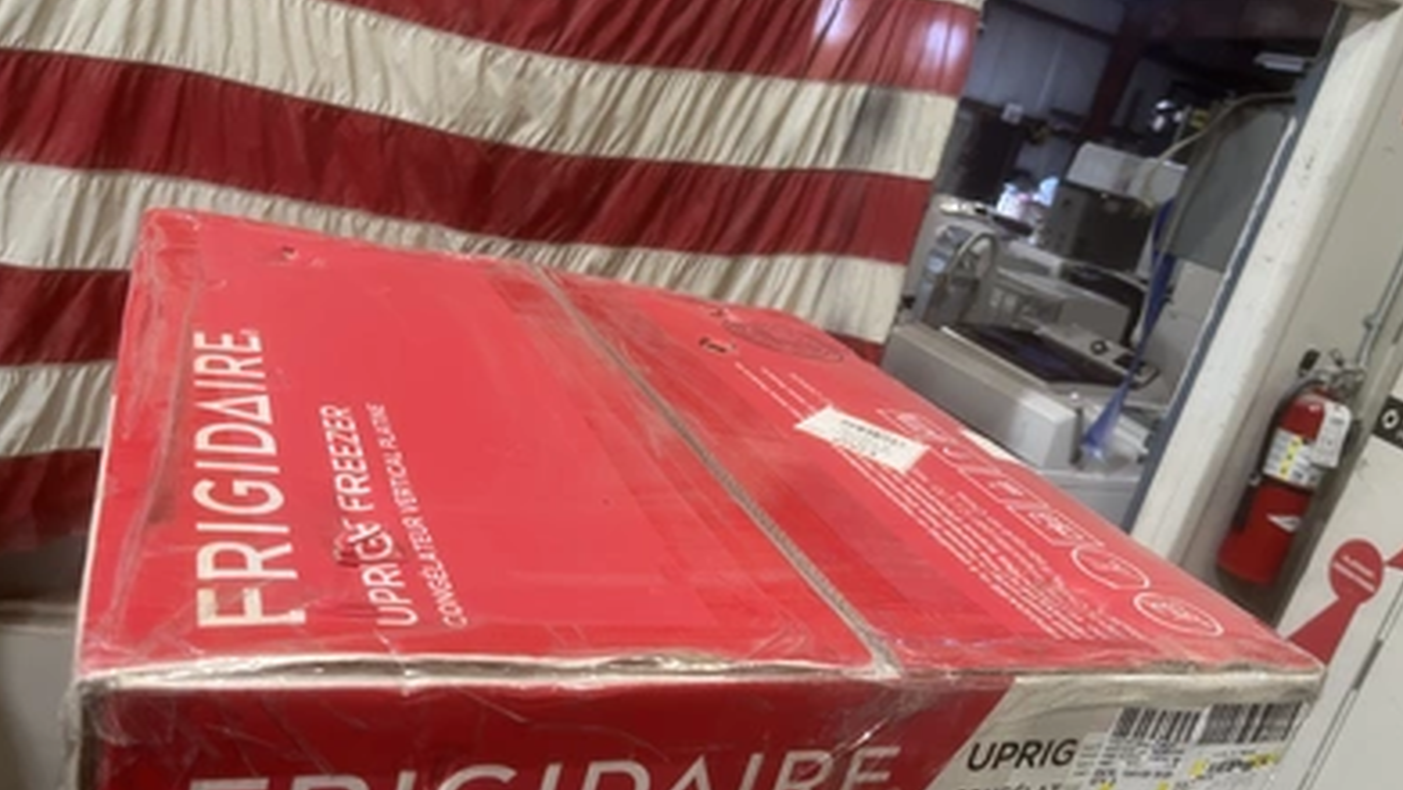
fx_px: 1079
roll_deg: -15.7
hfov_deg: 66.1
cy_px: 388
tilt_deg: -18.1
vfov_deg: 40.2
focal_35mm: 29
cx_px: 693
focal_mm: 5.1
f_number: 1.6
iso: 100
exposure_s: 1/60
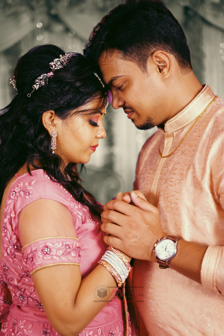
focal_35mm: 50
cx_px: 112
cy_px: 168
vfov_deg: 39.6
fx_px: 467
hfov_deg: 27.0
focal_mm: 50
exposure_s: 1/400
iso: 640
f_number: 1.8
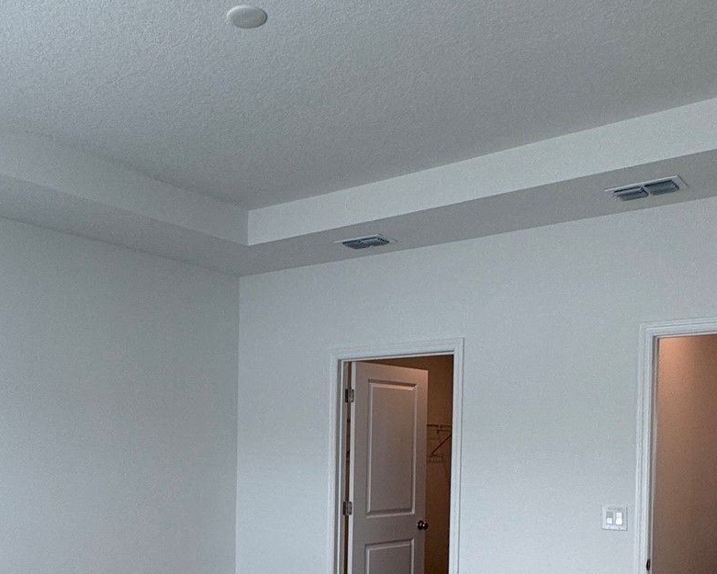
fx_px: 594
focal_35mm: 28
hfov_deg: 60.9
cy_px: 458
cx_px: 247
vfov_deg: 48.6
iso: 80
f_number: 2.2
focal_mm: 2.22
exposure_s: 1/120
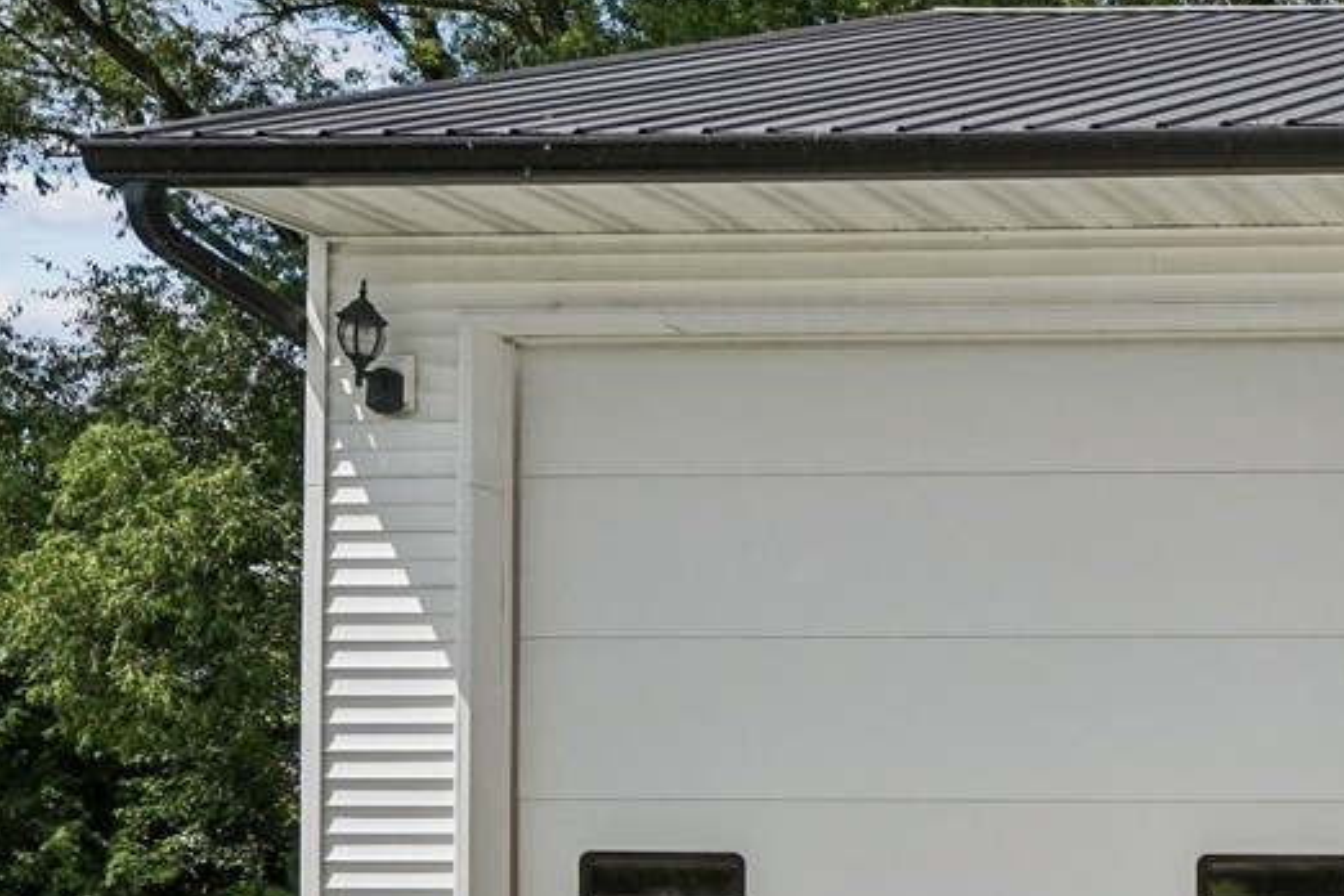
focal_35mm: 52
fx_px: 1941
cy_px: 617
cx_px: 2164
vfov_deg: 25.8
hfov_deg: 25.2
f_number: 9
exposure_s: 1/1250
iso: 500
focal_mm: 16
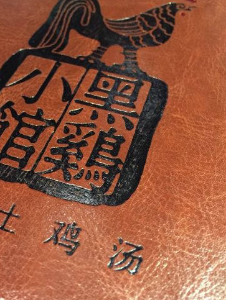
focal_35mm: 42
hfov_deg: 34.1
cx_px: 79
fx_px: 365
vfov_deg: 44.7
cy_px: 140
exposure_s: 1/15
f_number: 2.2
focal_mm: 4.15
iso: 250
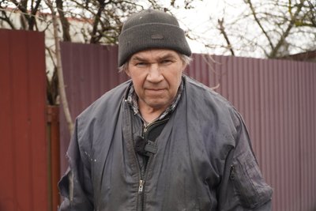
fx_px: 435
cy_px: 106
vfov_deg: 27.3
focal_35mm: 50
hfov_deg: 40.0
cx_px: 158
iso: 160
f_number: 4
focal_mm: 33
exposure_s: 1/160
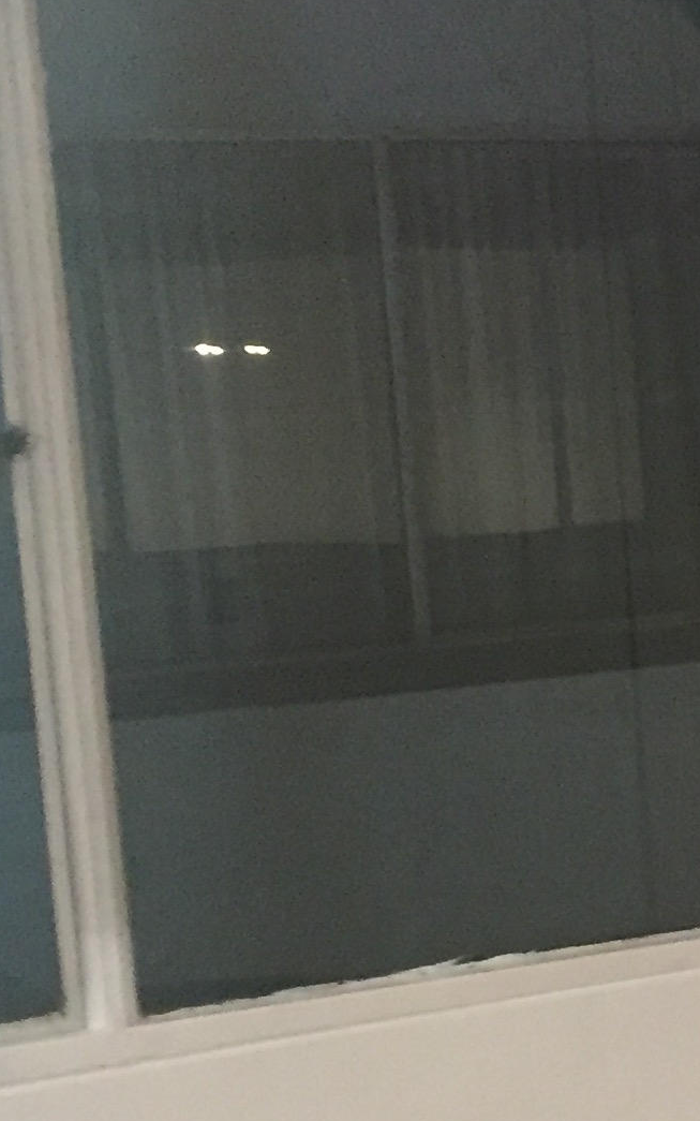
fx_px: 2931
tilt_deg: -8.7
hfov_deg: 12.6
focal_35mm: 96
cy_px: 776
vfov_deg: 21.5
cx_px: 1208
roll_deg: +2.6
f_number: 2.2
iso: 250
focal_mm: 4.15
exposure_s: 1/15
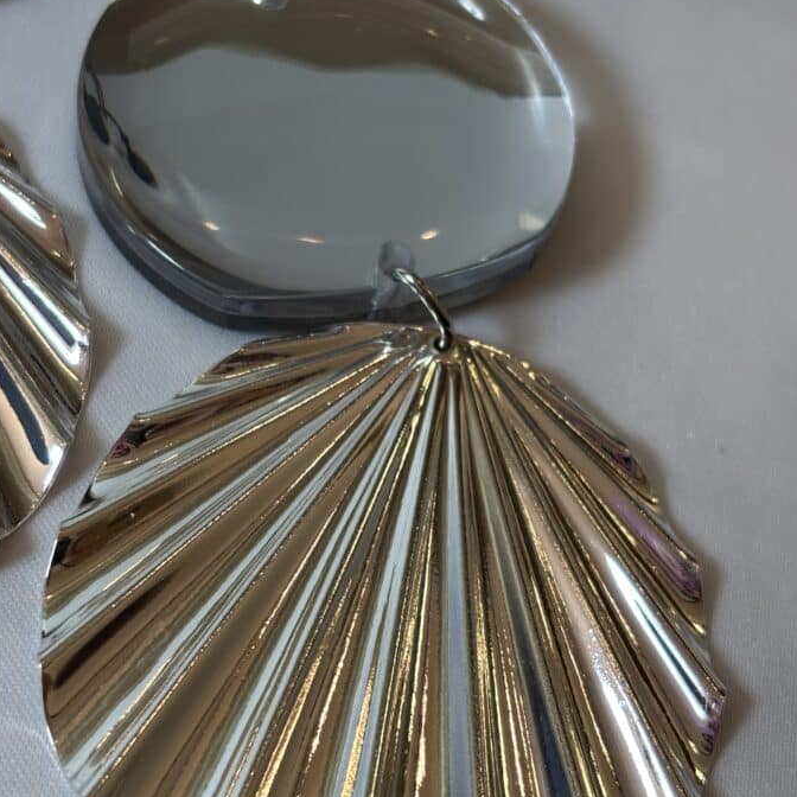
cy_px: 458
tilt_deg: -58.4
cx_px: 353
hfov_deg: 24.6
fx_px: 1823
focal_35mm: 70
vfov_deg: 24.6
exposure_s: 1/114
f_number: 1.6
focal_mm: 5.96
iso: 25
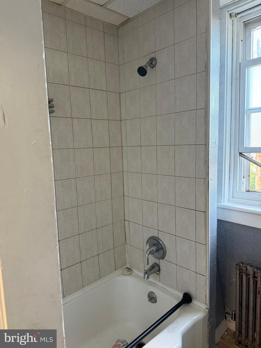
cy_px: 174
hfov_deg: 56.8
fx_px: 241
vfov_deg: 71.6
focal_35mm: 24
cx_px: 130
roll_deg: +2.3
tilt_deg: -8.6
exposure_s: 1/60
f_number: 1.78
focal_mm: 6.76
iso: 250
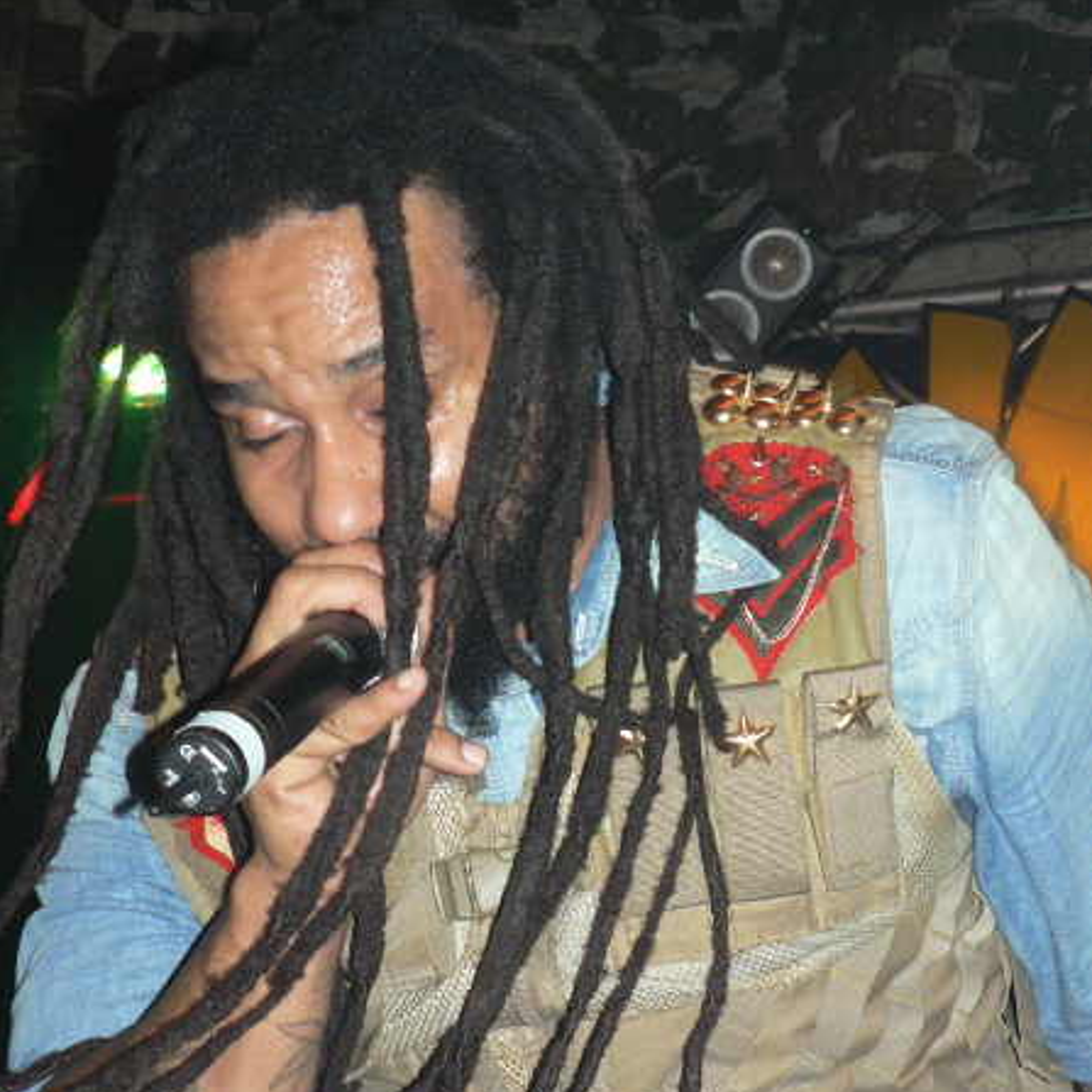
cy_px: 667
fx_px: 2712
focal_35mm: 76
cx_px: 546
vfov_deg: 22.7
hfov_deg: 22.8
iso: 200
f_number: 3.2
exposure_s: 1/60
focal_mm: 11
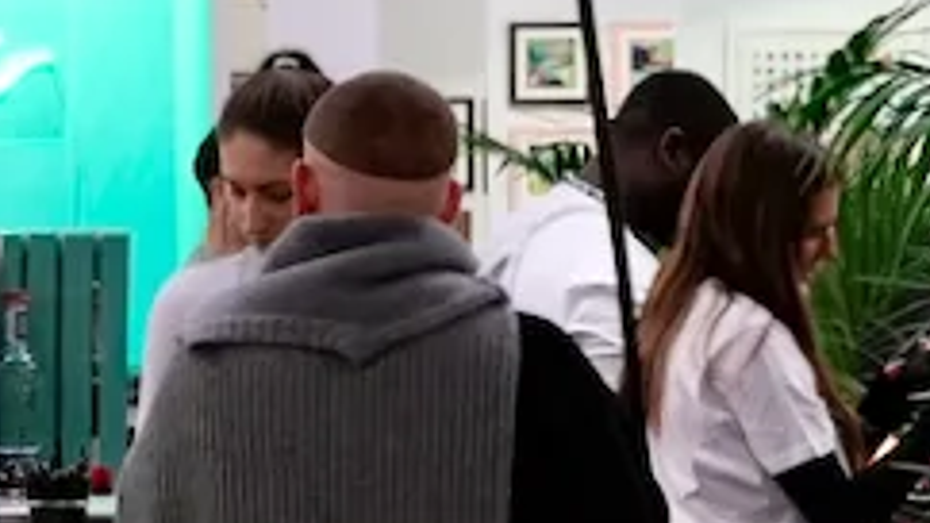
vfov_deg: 5.6
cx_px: -277
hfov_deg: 9.8
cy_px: 317
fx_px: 5325
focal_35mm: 216
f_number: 5.6
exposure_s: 1/200
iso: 4000
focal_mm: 39
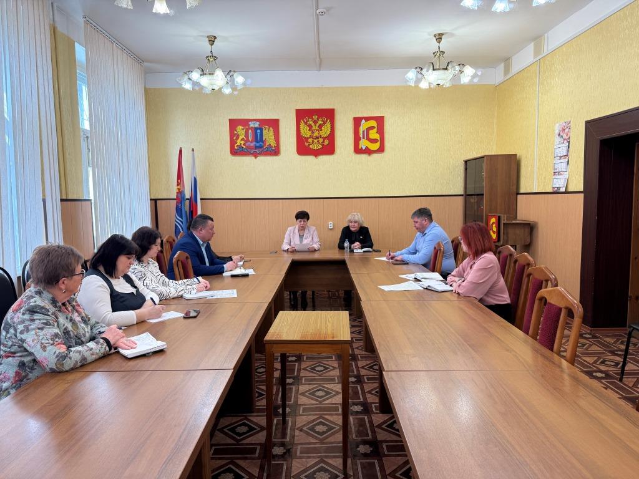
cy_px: 240
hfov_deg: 71.6
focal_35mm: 24
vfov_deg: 56.8
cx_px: 320
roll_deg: +1.1
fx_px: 443
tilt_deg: -3.9
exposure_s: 1/100
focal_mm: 6.76
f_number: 1.78
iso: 100
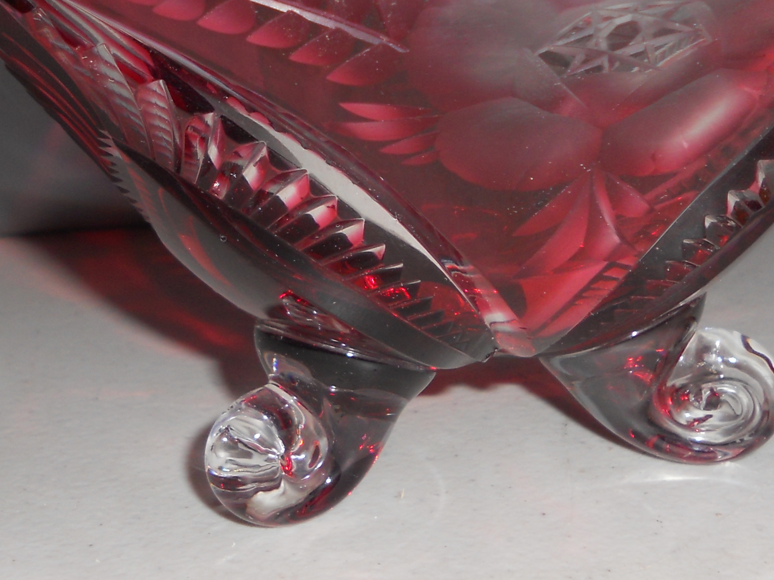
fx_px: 1610
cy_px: 134
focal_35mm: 72
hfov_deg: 26.9
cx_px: 258
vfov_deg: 20.3
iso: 80
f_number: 8.8
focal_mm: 5.8
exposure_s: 1/25
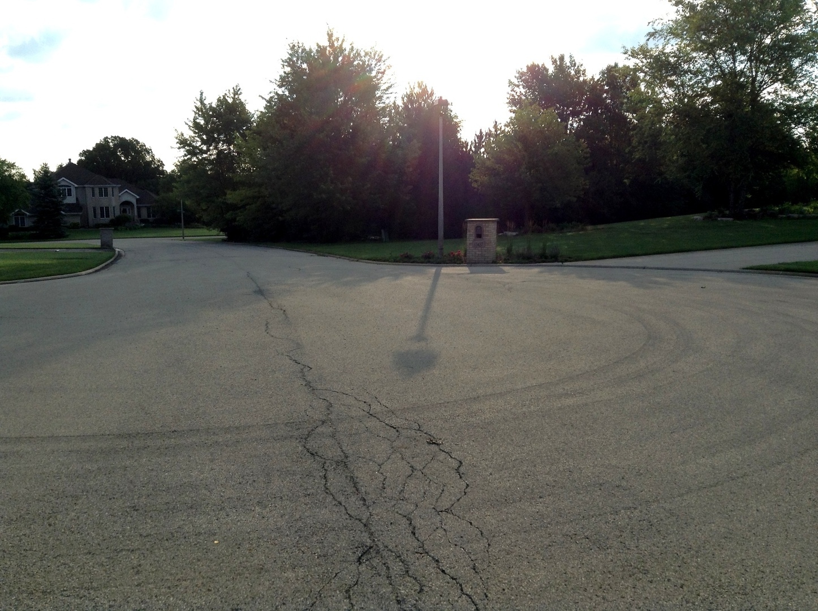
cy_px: 306
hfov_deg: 55.4
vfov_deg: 42.8
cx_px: 409
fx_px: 779
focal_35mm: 33
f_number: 2.4
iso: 32
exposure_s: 1/715
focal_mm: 3.3
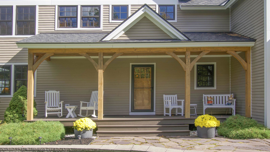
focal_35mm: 32
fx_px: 229
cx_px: 134
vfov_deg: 36.7
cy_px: 70
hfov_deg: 61.0
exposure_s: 1/200
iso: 100
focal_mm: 20
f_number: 7.1
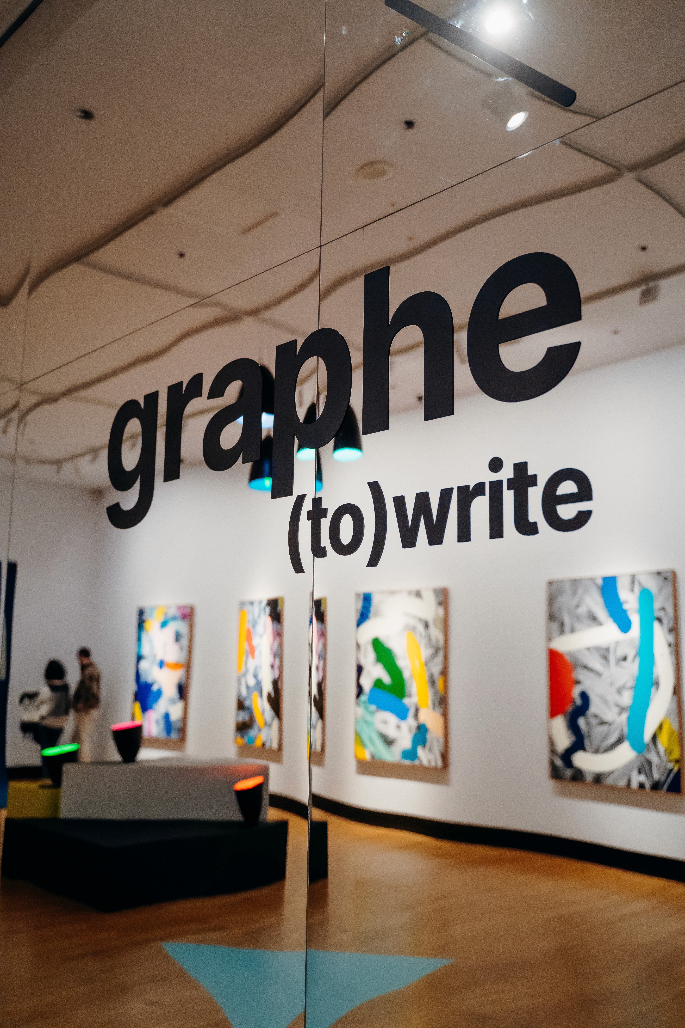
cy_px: 514
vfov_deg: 57.2
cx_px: 342
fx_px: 942
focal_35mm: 33
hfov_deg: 40.0
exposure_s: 1/500
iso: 3200
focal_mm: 33
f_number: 2.8
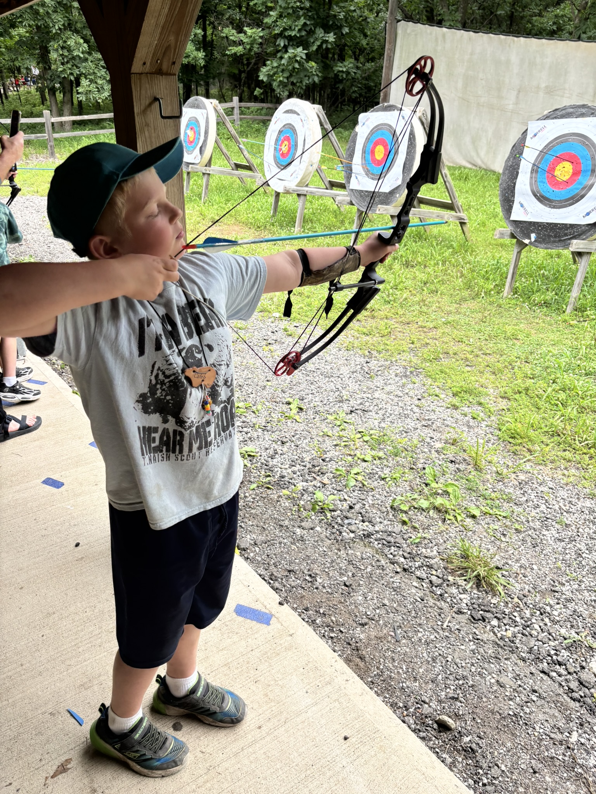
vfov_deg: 67.3
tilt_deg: -24.0
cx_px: 298
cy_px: 397
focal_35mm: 26
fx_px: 597
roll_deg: -1.8
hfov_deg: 53.1
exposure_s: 1/517
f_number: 1.6
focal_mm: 5.96
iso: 50
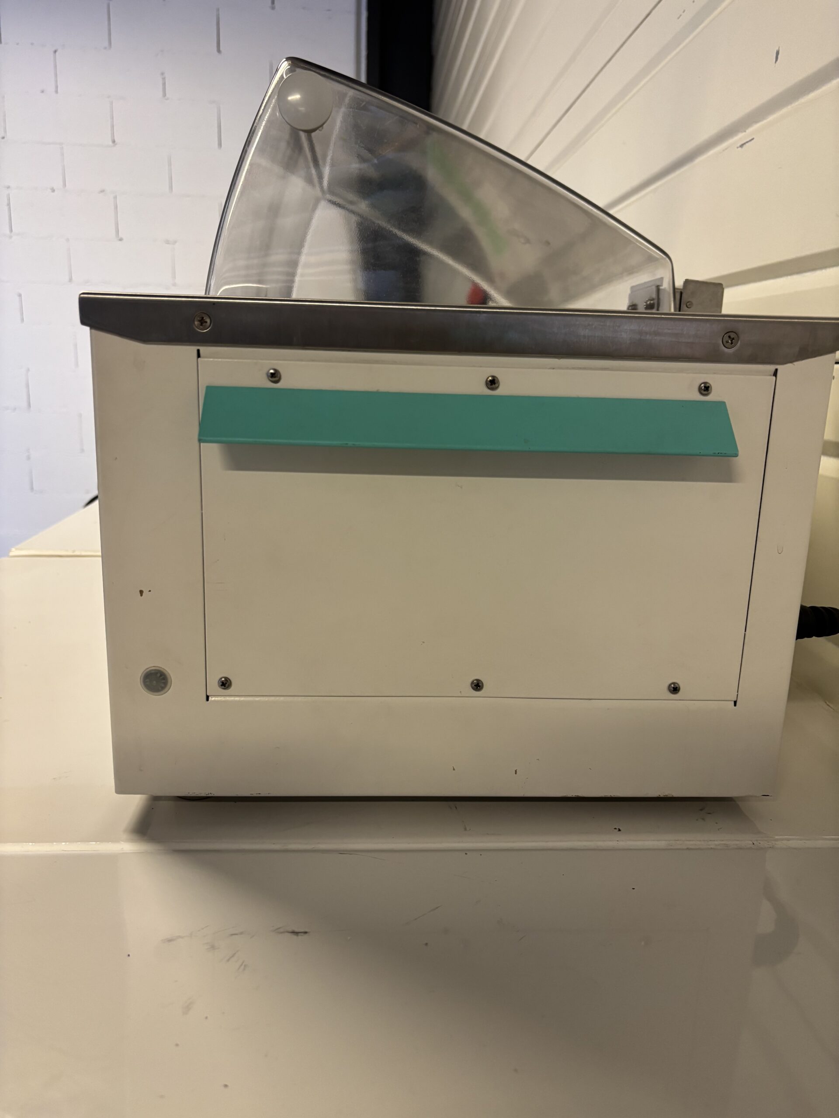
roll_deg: -2.1
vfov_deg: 67.3
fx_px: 840
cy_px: 559
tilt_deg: -13.5
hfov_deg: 53.1
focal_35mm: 26
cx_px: 420
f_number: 1.6
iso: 250
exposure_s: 1/50
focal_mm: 5.96
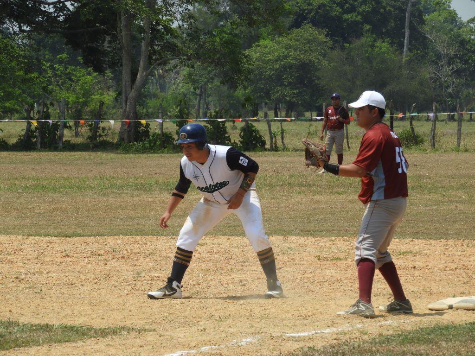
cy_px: 178
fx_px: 3705
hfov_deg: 7.3
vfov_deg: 5.5
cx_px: 238
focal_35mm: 270
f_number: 5.5
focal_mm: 48.4
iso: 100
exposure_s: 1/800
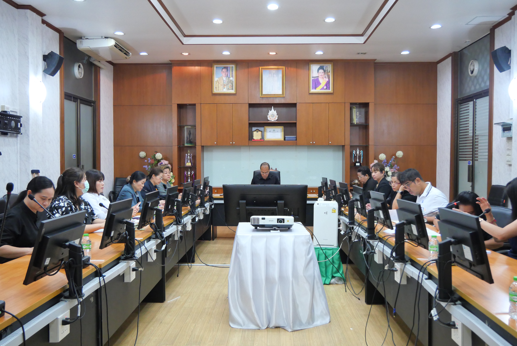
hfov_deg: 60.3
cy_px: 173
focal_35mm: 31
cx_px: 258
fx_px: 445
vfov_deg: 42.4
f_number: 3.7
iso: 2000
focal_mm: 15
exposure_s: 1/60
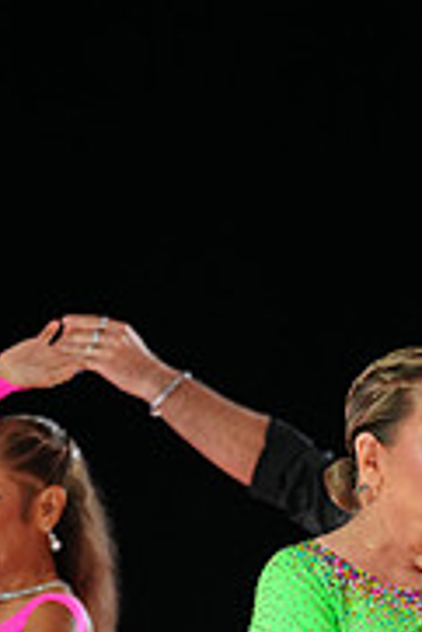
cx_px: 602
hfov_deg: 2.8
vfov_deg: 4.2
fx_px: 8546
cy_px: 883
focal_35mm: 487
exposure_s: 1/400
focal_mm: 152
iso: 1250
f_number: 2.8
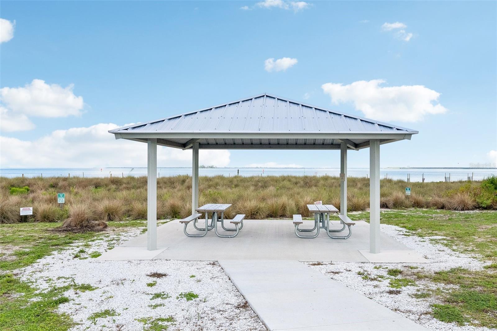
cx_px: 248
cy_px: 166
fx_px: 428
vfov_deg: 42.3
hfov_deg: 60.3
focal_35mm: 31
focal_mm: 21
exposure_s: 1/3200
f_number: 8
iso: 800
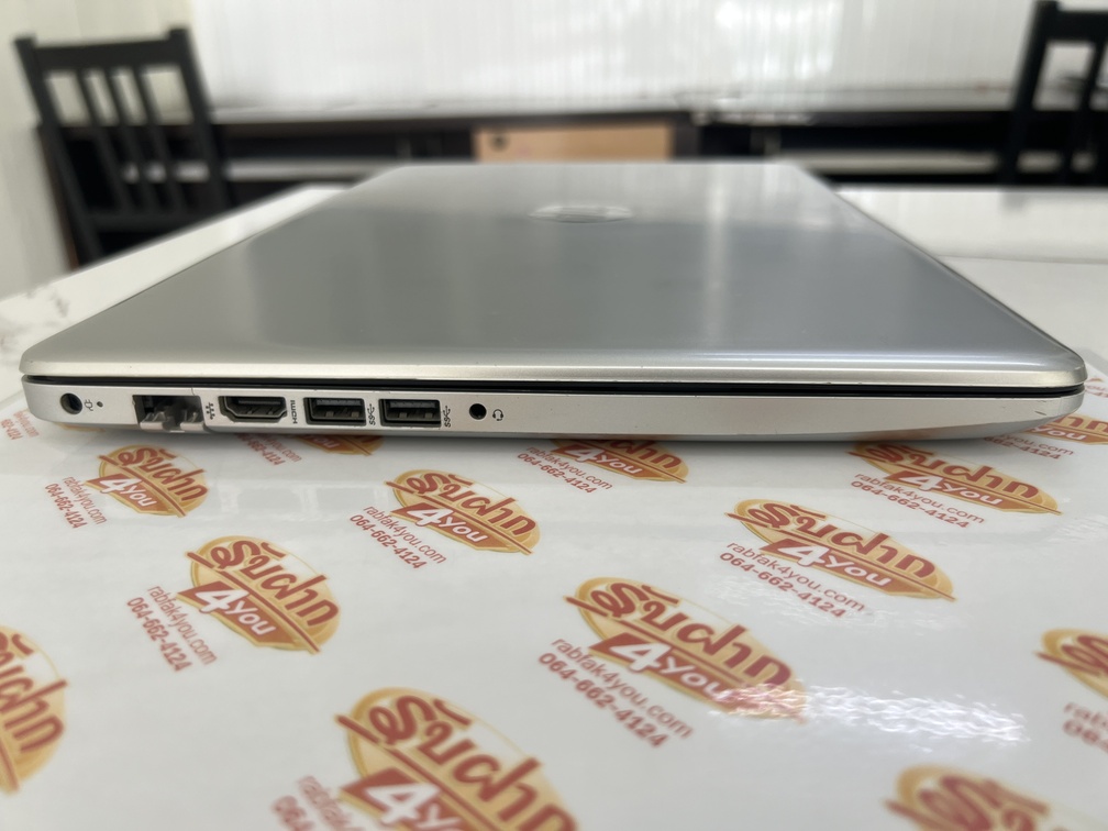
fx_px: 832
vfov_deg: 53.1
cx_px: 554
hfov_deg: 67.3
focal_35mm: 26
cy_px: 416
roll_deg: +1.8
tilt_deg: -21.7
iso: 80
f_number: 1.5
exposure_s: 1/121
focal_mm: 5.7
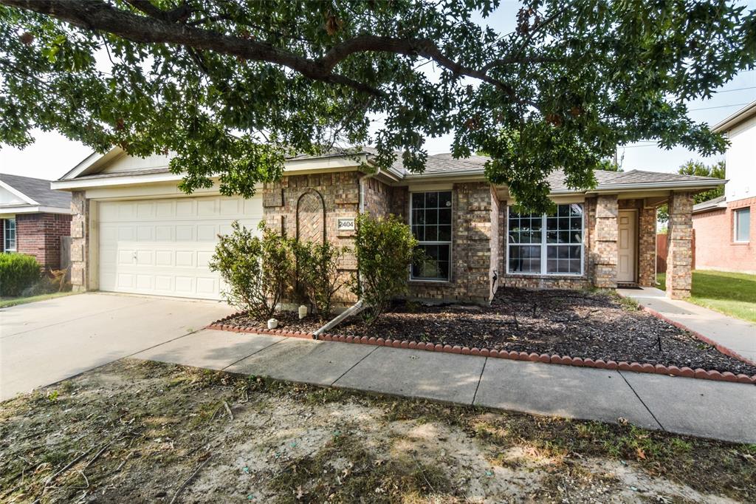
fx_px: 346
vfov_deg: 72.0
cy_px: 252
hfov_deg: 95.0
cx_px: 378
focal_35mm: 16
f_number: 16
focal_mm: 11
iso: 250
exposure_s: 1/40
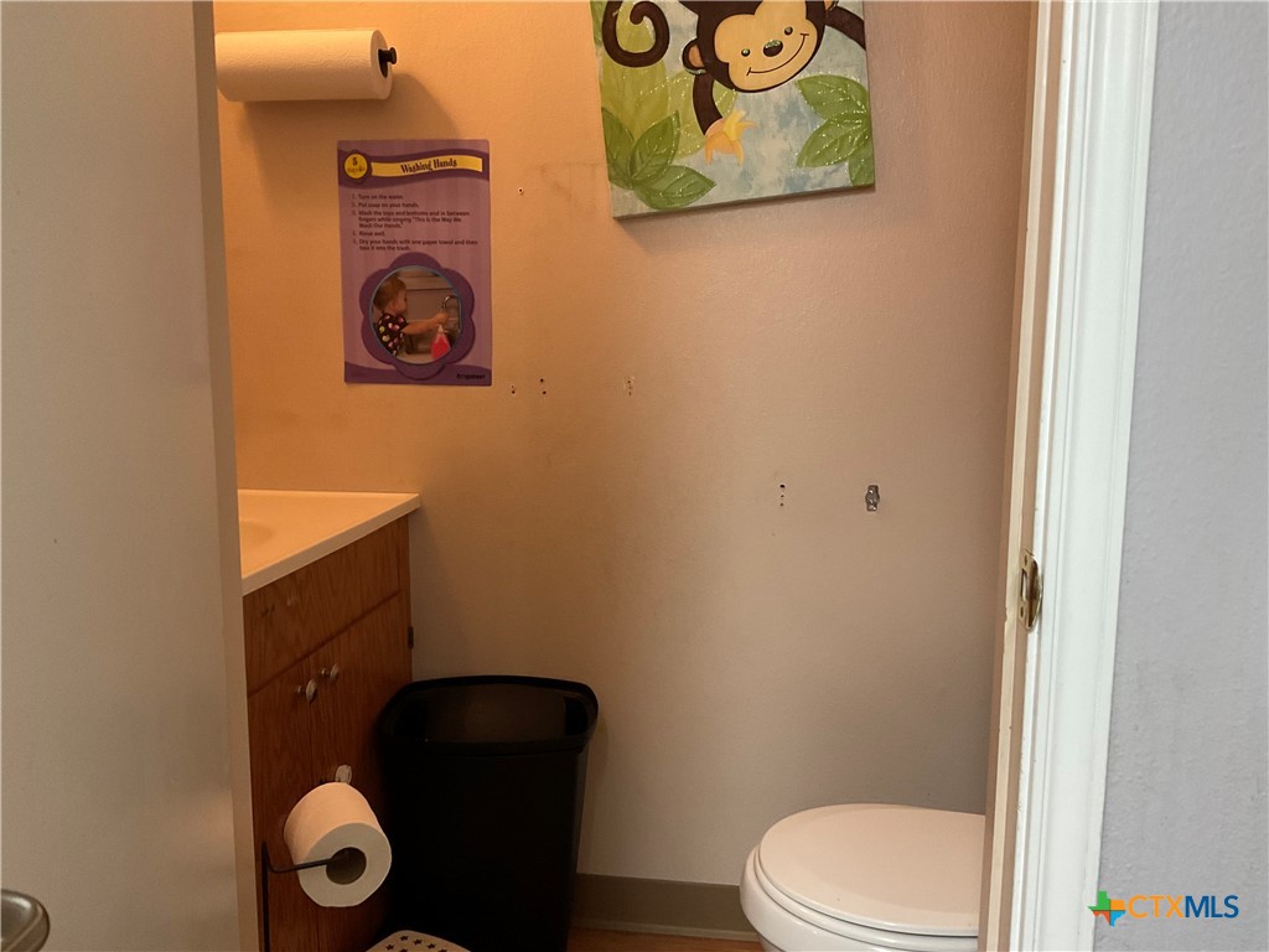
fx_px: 1063
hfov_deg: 61.7
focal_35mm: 29
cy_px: 476
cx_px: 634
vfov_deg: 48.2
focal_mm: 3
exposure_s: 1/40
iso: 200
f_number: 1.8
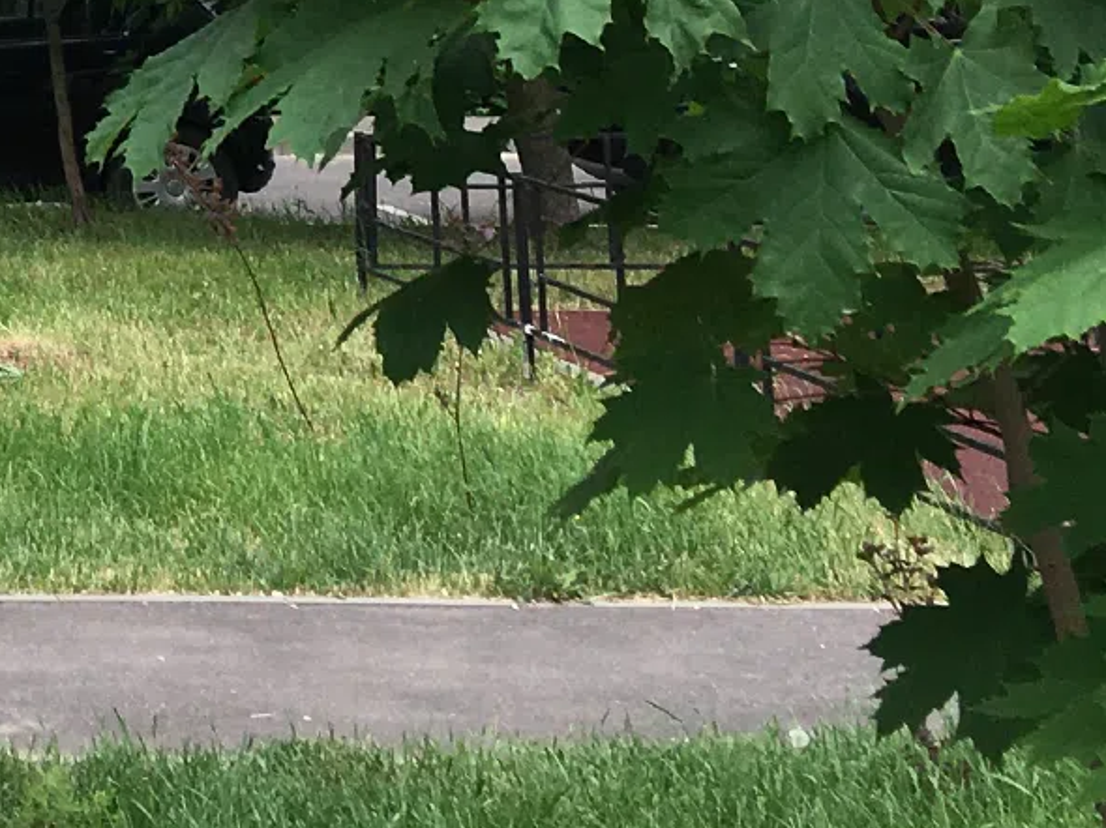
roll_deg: -0.4
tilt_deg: +5.5
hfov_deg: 14.7
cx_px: -842
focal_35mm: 118
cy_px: -446
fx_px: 3769
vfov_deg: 11.9
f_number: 2.2
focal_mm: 4.15
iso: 25
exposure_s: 1/761
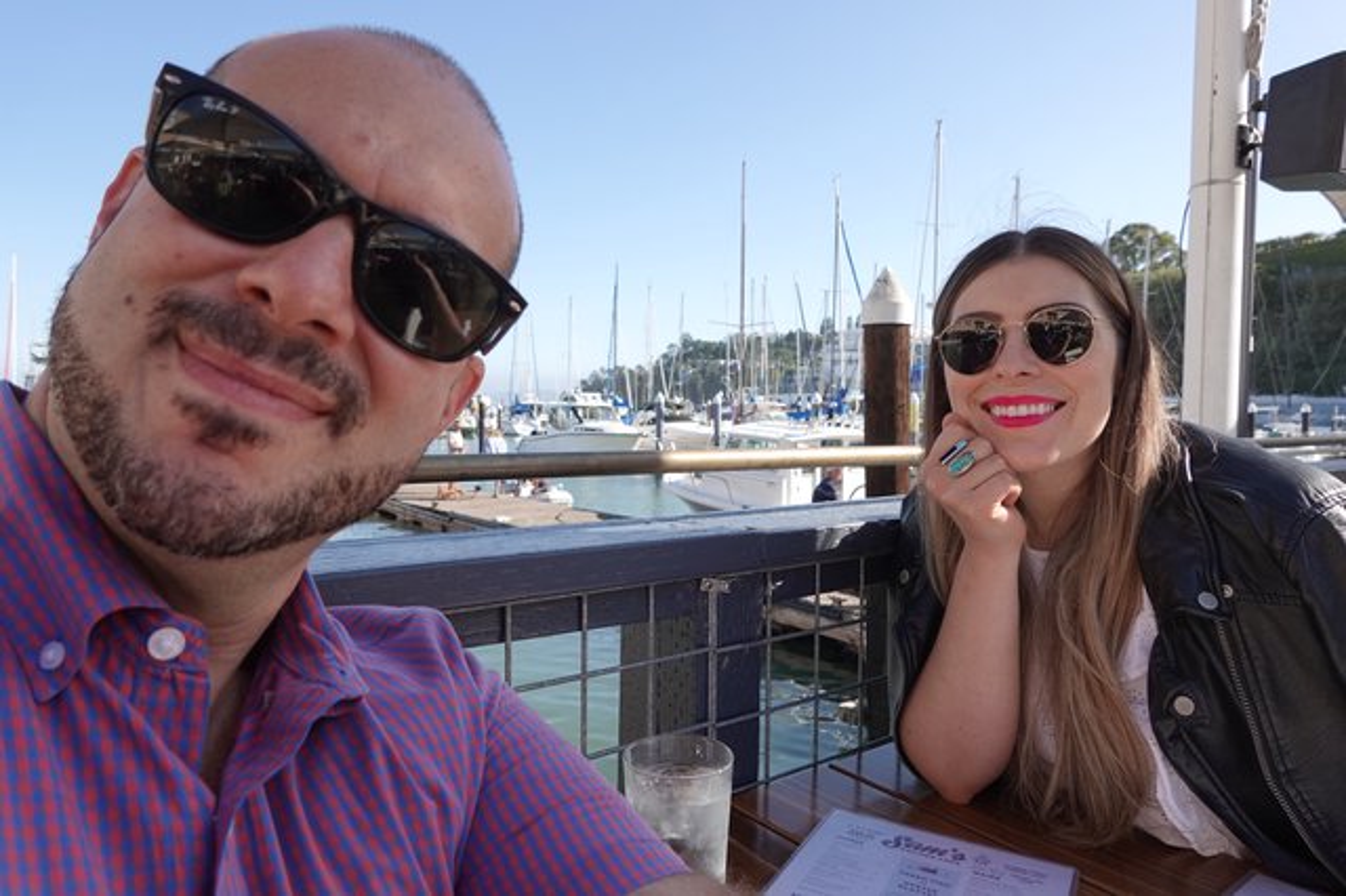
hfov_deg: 73.8
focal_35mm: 24
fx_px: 897
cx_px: 673
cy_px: 448
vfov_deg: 53.1
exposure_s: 1/400
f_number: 4
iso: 100
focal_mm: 9
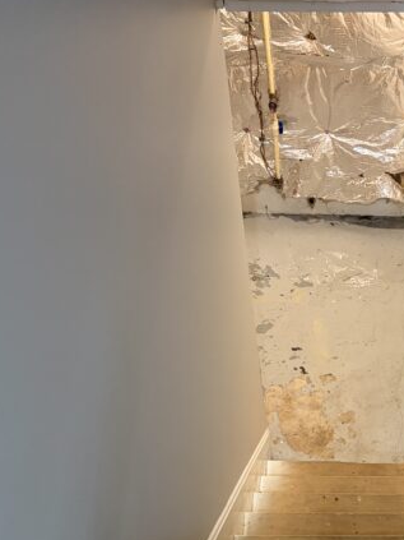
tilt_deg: -60.8
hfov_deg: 25.4
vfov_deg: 31.3
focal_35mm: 56
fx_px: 872
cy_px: 565
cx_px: 347
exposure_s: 1/40
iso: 640
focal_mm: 5.96
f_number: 1.6
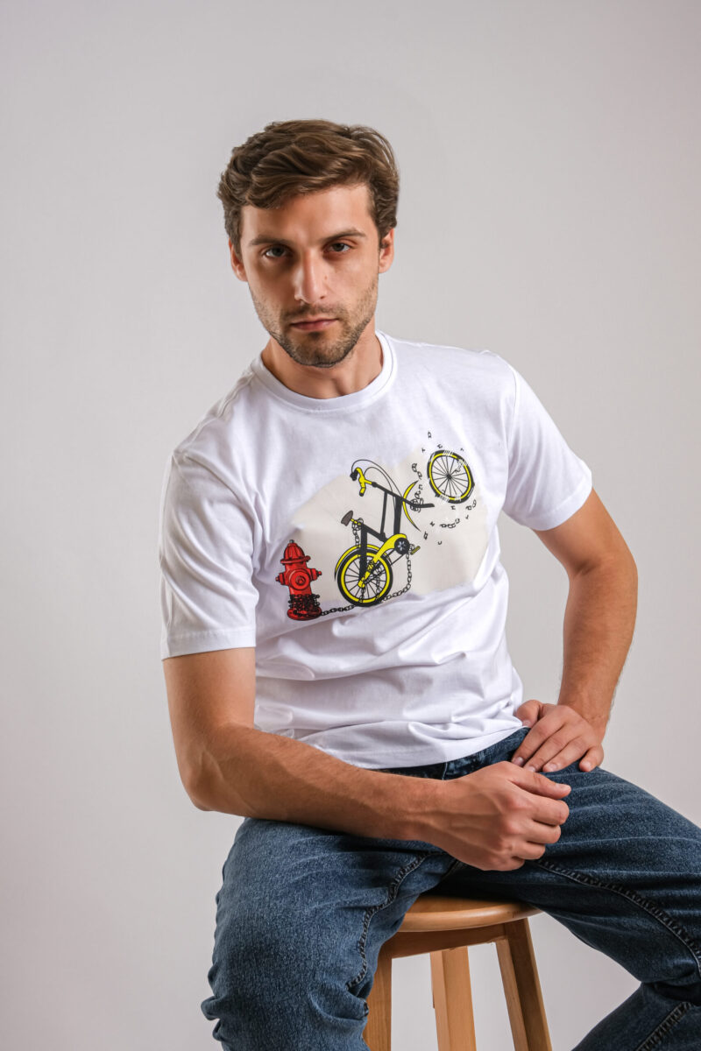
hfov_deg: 19.7
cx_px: 350
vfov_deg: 29.2
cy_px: 526
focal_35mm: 69
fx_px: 2015
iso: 100
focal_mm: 46.3
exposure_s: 1/125
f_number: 11
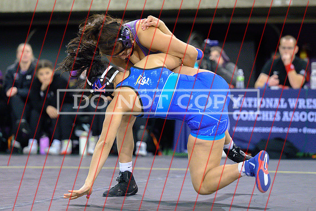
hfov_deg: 14.0
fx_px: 1287
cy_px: 110
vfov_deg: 9.4
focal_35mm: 147
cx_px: 174
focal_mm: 120
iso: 8000
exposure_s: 1/640
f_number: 2.8
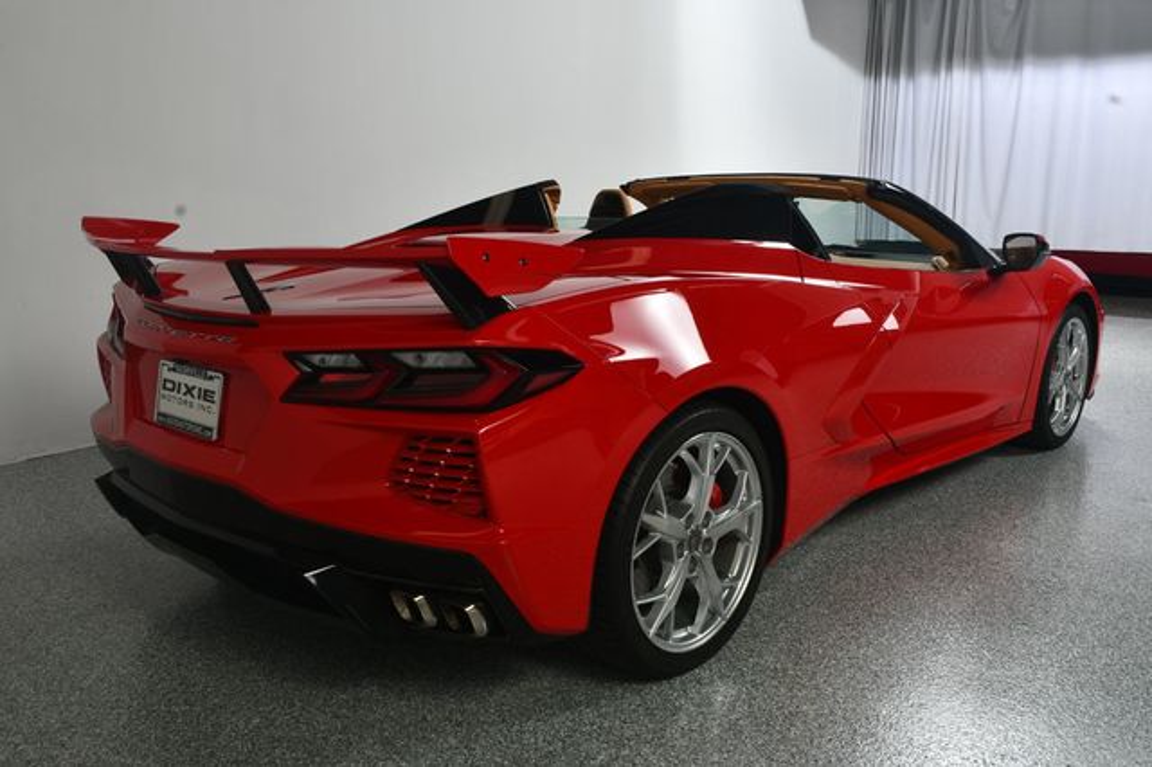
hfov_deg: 57.2
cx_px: 576
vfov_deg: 39.9
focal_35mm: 33
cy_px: 384
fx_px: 1055
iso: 100
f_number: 13
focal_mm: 22
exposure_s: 1/160
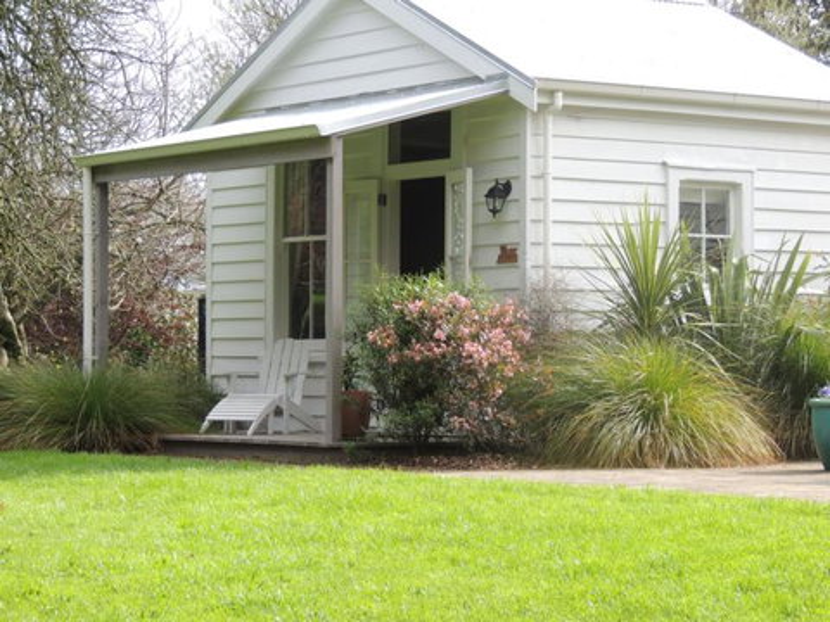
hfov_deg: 18.7
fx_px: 2518
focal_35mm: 105
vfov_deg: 14.1
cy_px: 311
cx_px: 415
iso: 100
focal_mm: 18.7
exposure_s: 1/200
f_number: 4.2
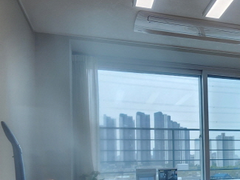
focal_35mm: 40
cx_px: 216
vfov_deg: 34.0
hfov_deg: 42.9
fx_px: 277
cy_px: 162
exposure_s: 1/308
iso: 50
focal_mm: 2.2
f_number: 2.2
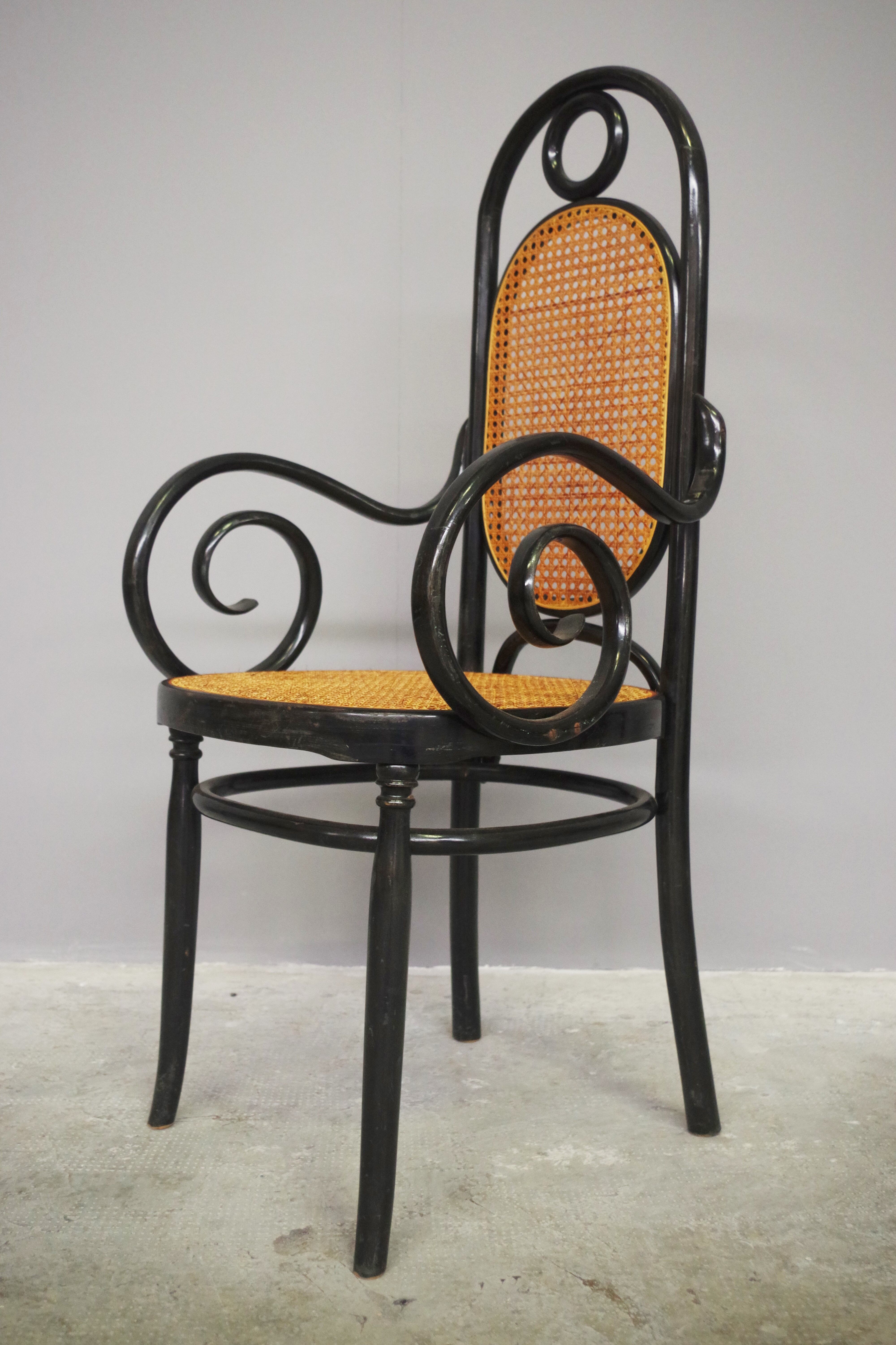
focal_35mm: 36
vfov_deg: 53.1
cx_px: 448
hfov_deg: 36.9
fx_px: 1344
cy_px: 672
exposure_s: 1/60
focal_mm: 24.38
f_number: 4
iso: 1600
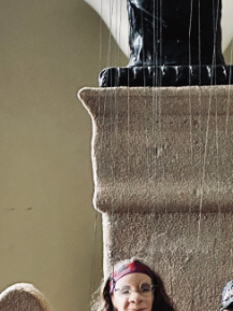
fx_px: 1910
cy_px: 328
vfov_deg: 9.2
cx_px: 212
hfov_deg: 7.0
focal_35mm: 213
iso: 640
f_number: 2.8
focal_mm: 9
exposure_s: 1/41
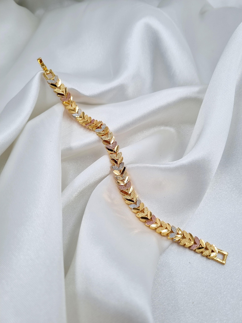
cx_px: 121
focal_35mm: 26
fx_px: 242
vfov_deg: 67.3
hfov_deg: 53.1
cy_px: 162
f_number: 1.8
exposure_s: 1/1250
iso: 50
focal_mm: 5.4
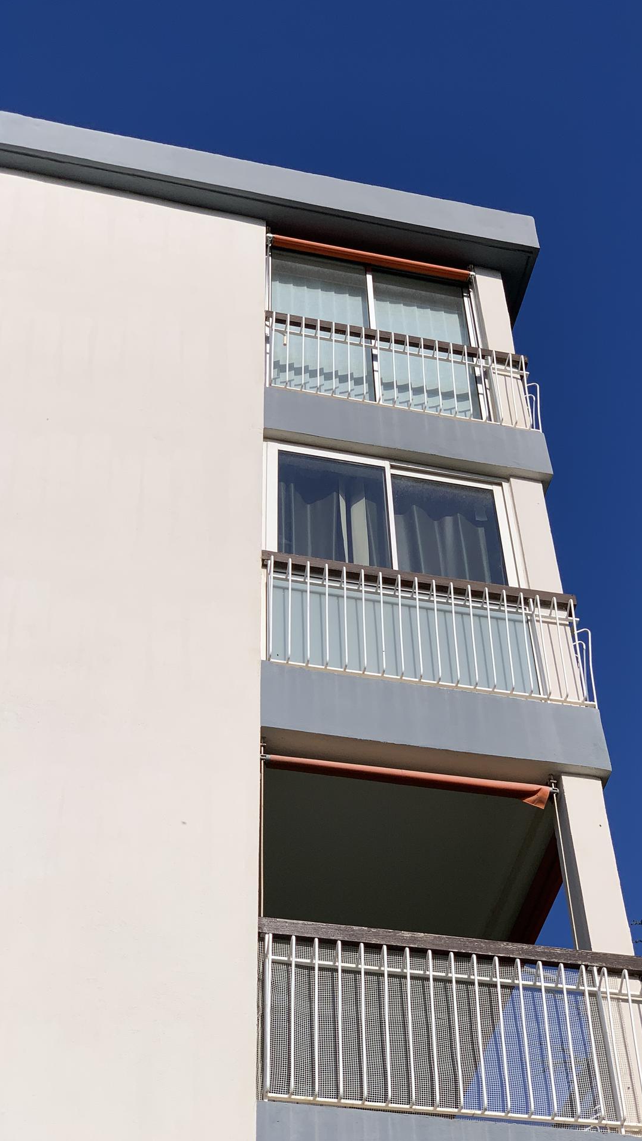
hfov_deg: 21.0
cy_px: 570
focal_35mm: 57
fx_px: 1725
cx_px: 420
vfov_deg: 36.6
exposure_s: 1/2083
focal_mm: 6
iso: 16
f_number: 2.4
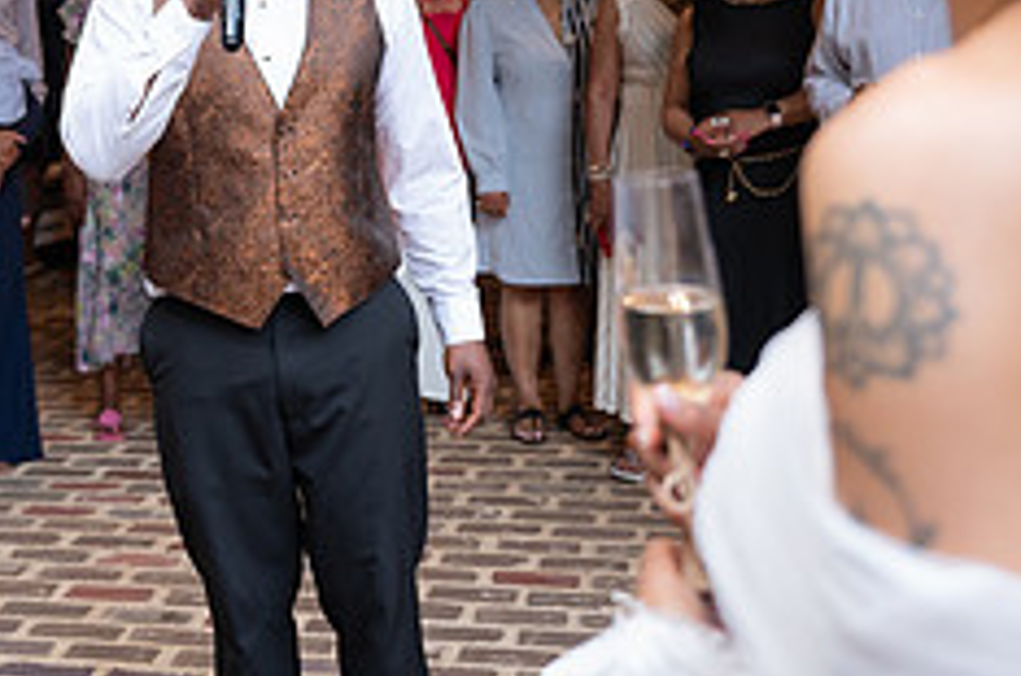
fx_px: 2038
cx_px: 236
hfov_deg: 27.7
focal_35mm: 72
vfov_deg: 18.3
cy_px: -17
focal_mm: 29
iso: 800
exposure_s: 1/250
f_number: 2.8
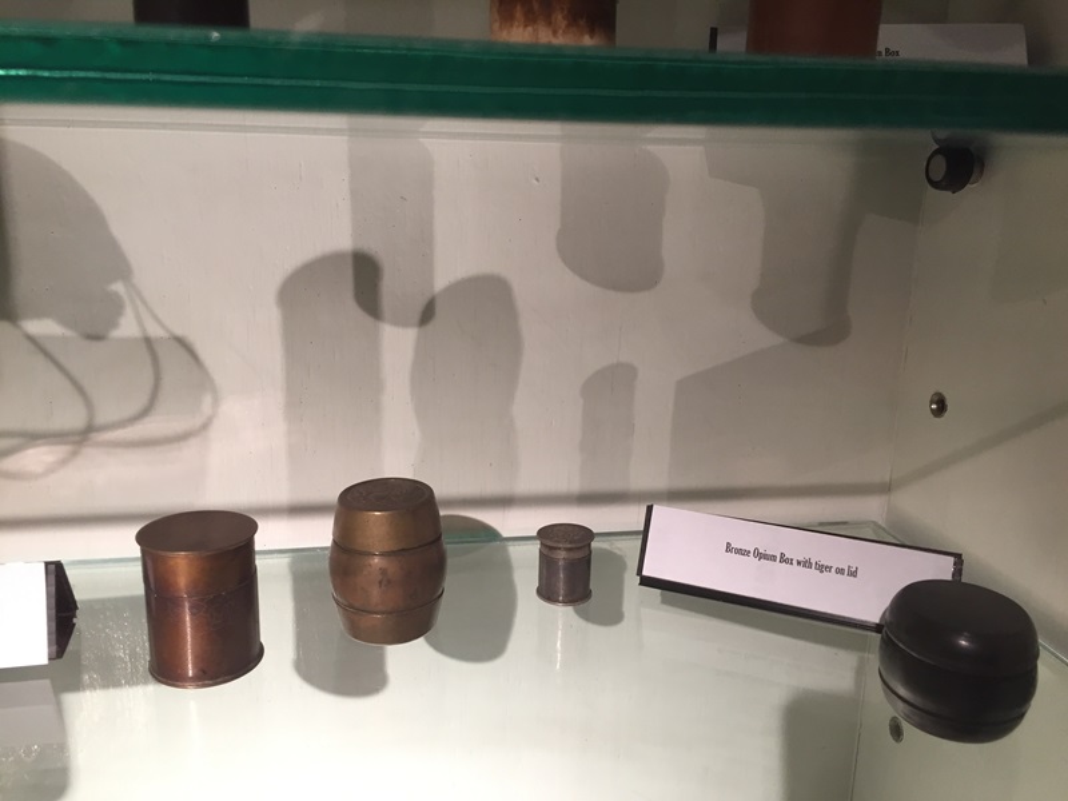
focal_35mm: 29
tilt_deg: -16.1
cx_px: 534
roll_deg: -1.1
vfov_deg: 48.2
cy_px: 400
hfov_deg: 61.7
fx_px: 895
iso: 50
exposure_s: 1/33
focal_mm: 4.15
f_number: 2.2
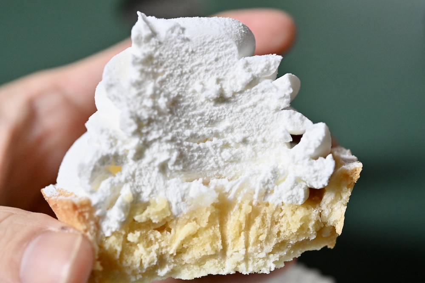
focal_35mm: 60
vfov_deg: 22.6
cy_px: 142
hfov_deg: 33.4
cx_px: 212
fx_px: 708
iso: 6400
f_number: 6.3
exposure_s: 1/160
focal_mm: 60
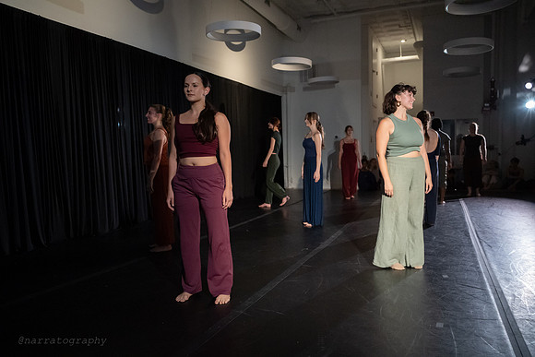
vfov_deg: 43.6
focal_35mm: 30
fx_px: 446
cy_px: 178
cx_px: 268
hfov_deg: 61.9
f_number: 3.5
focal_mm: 30
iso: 6400
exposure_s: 1/400
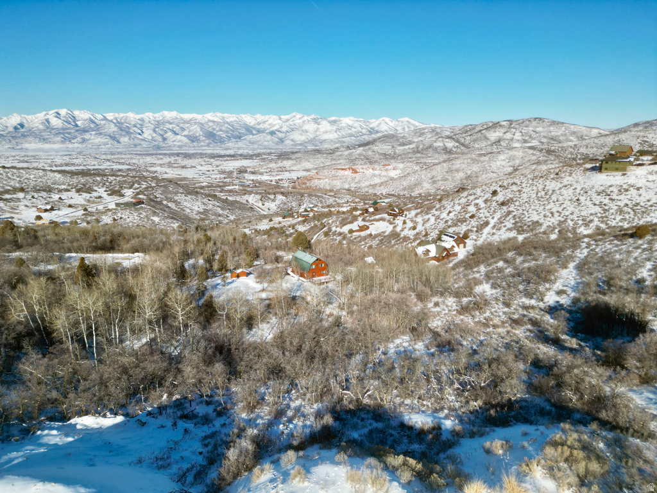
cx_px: 328
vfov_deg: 56.8
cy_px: 246
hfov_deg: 71.6
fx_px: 456
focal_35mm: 24
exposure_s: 1/4000
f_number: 1.7
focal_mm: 6.72
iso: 130
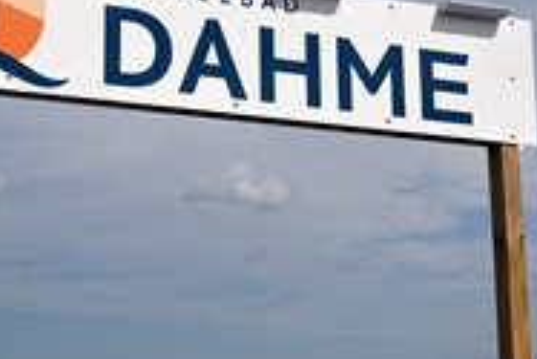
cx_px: 221
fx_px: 1195
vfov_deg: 17.1
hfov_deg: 25.3
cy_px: 139
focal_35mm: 80
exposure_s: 1/800
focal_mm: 25
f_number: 10
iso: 100
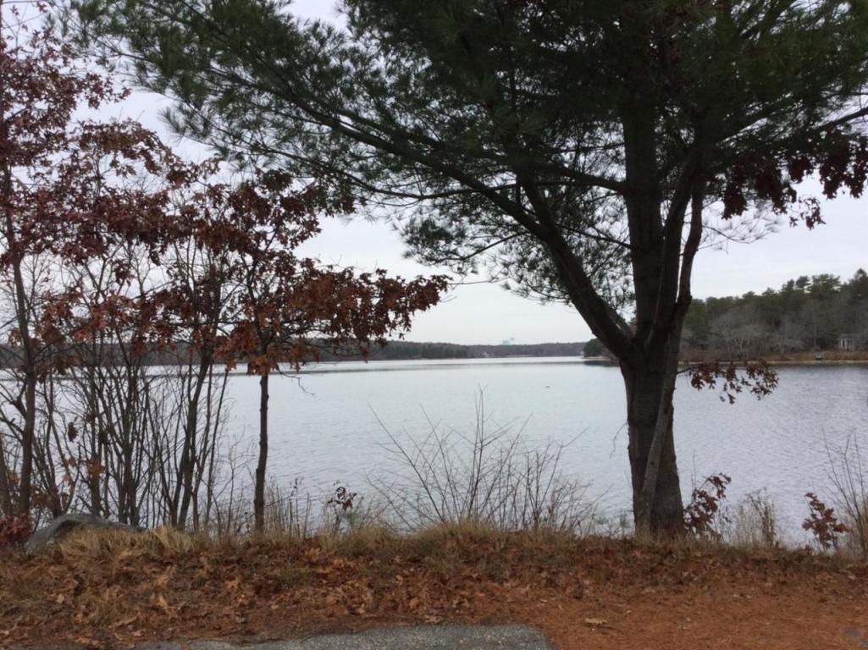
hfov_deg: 58.4
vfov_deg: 45.4
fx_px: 777
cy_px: 325
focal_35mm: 31
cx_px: 434
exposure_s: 1/539
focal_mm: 3.3
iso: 25
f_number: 2.4
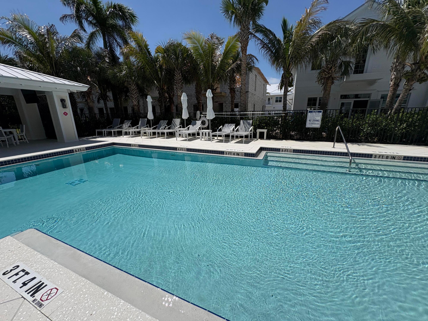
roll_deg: +1.4
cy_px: 160
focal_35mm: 14
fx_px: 173
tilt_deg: -15.4
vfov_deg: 85.7
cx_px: 214
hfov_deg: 102.1
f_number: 2.2
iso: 50
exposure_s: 1/5263
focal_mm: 2.22
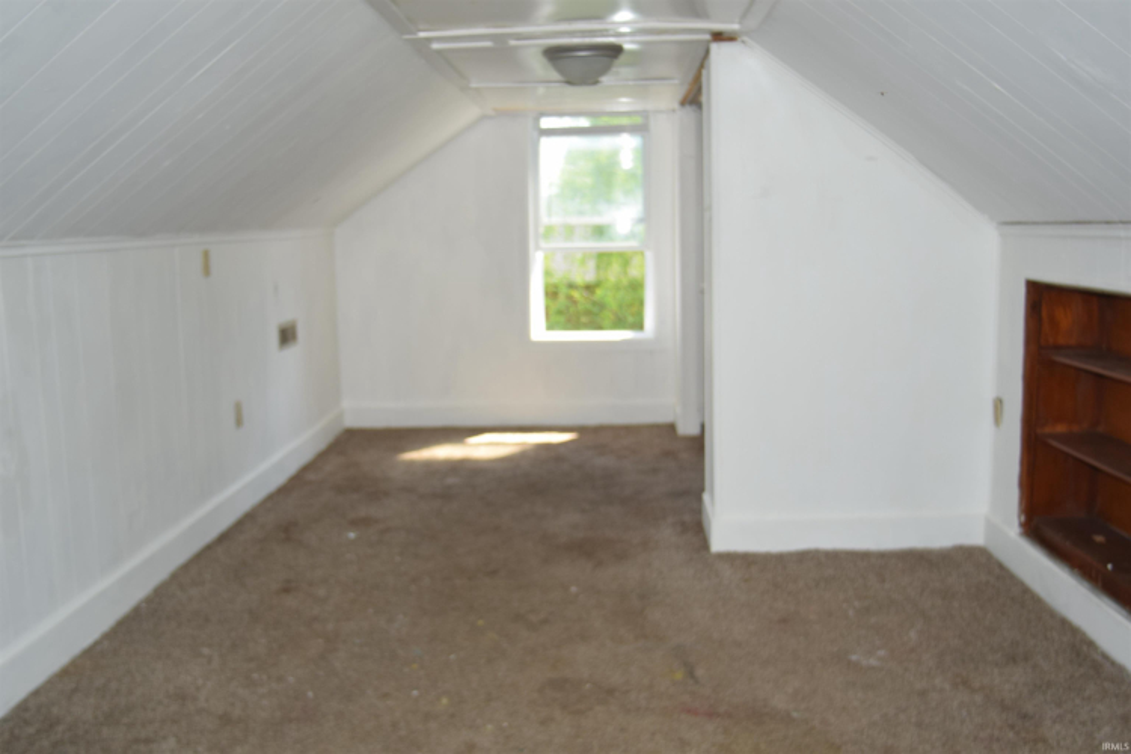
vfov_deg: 40.0
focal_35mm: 33
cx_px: 566
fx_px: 1037
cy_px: 377
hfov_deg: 57.2
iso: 180
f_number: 5
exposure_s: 1/200
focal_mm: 22
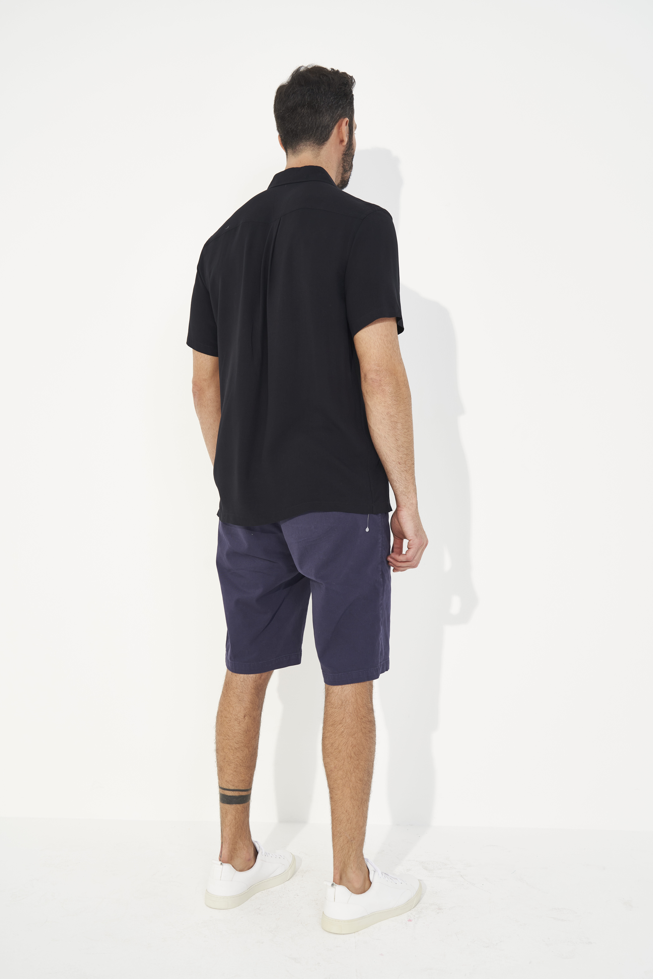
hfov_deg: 33.4
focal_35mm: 40
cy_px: 490
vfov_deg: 48.5
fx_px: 1088
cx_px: 326
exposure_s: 1/160
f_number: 6.3
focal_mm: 40
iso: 200
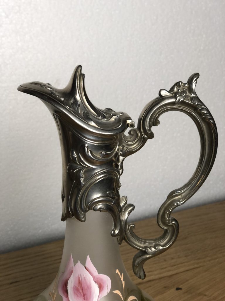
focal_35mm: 52
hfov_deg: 28.0
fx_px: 451
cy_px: 150
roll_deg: -0.2
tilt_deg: -17.7
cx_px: 112
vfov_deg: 36.8
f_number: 2.4
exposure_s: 1/50
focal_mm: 6
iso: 64
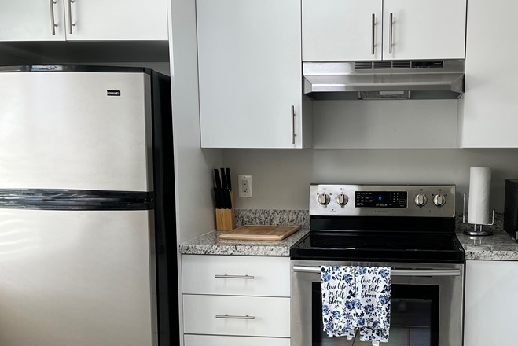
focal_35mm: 42
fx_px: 605
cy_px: 232
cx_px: 339
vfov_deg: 31.7
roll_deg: +0.4
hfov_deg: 45.8
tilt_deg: -8.4
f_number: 1.6
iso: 50
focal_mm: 5.1
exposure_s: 1/120
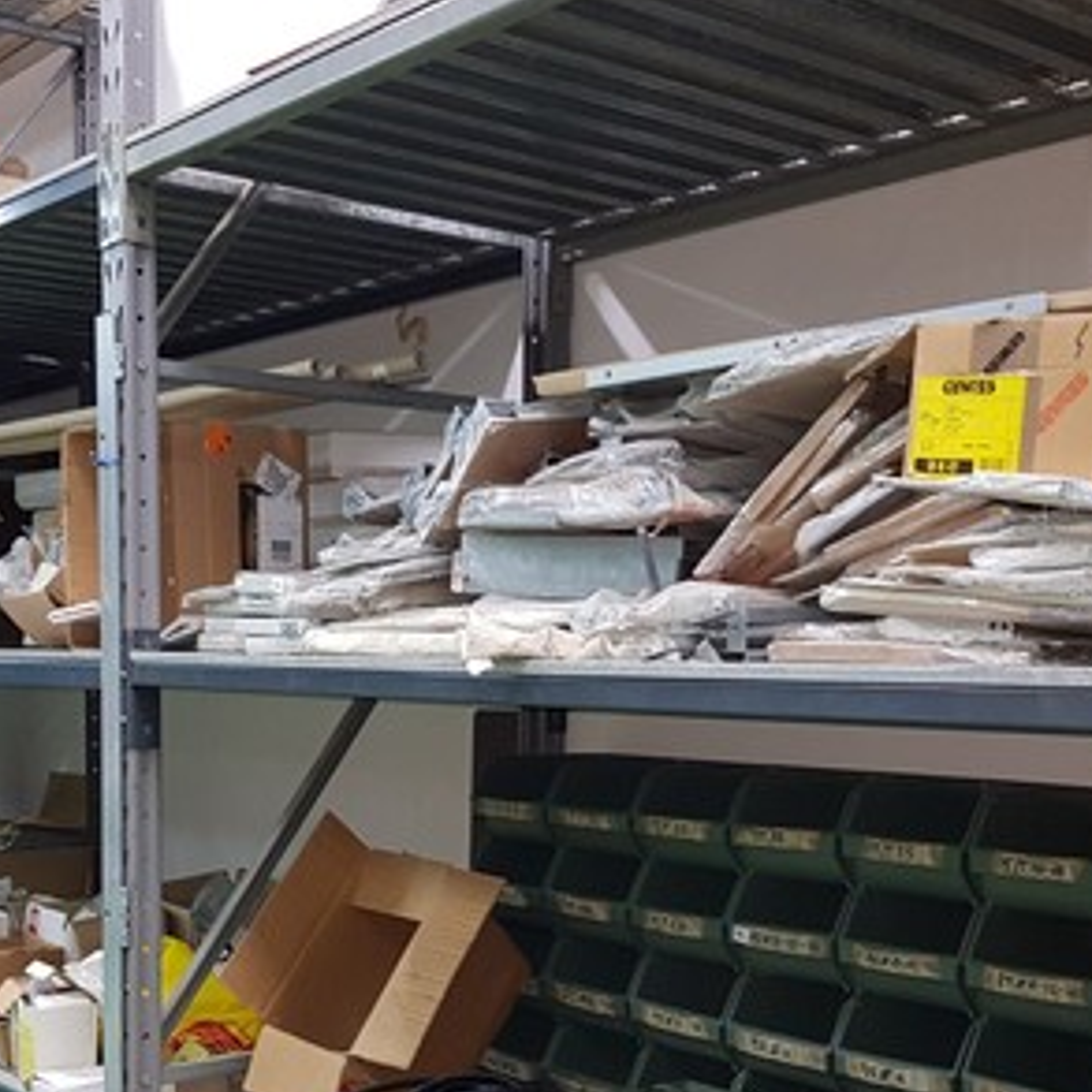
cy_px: 768
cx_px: 358
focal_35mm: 47
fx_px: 1677
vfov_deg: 35.5
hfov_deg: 35.7
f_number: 1.7
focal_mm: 4.2
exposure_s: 1/20
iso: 125
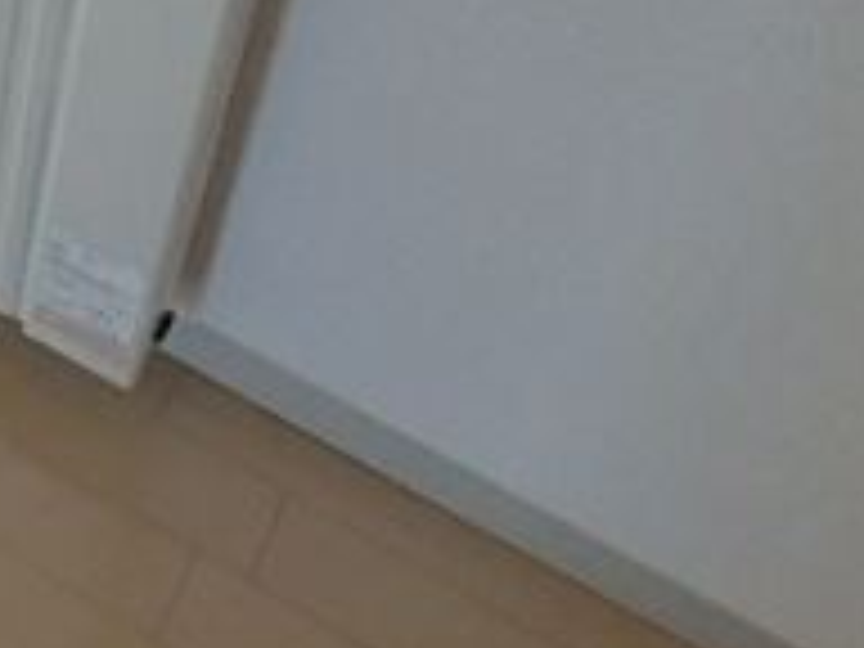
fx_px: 1747
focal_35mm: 70
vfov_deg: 18.0
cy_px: -410
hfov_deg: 25.5
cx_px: -117
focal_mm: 3.7
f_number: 3.5
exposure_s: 1/160
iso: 400
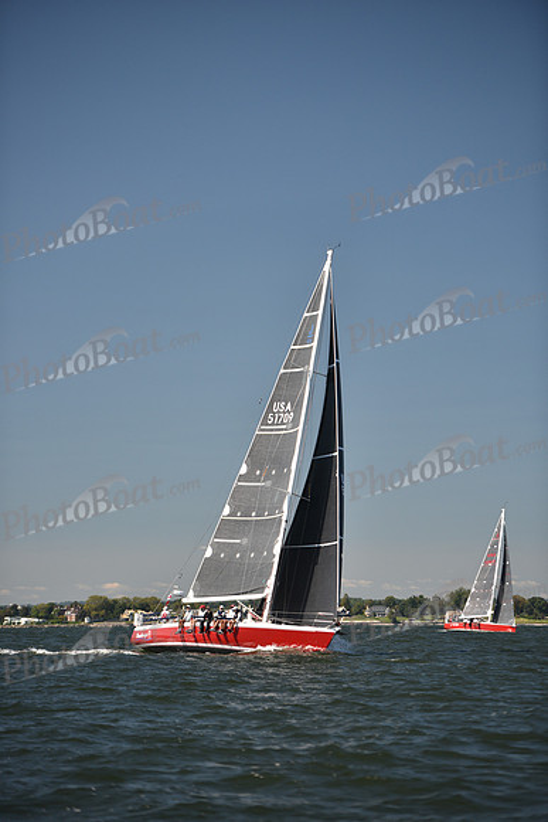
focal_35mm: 125
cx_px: 274
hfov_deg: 11.0
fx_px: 2852
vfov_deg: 16.4
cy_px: 411
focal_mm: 125
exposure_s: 1/1600
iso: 250
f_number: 2.8
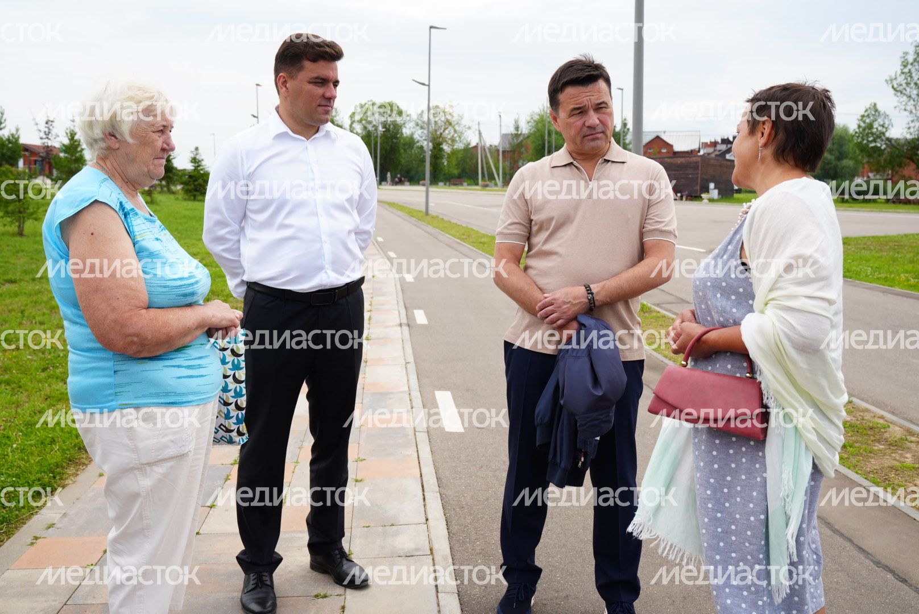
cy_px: 307
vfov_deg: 38.9
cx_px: 460
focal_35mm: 34
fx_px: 869
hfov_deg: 55.8
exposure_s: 1/1000
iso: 500
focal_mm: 34
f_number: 6.3
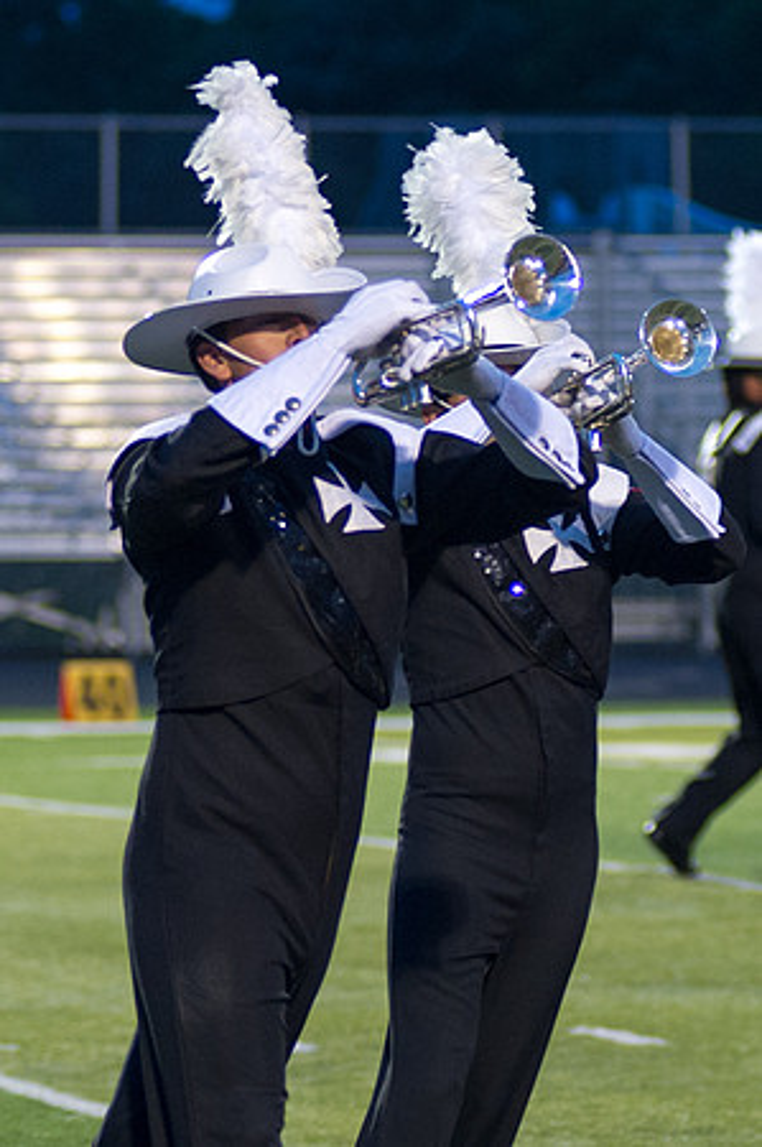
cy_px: 593
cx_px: 321
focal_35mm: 276
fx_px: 8771
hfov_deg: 5.0
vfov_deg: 7.5
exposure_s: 1/160
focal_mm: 105
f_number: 2.8
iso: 2200
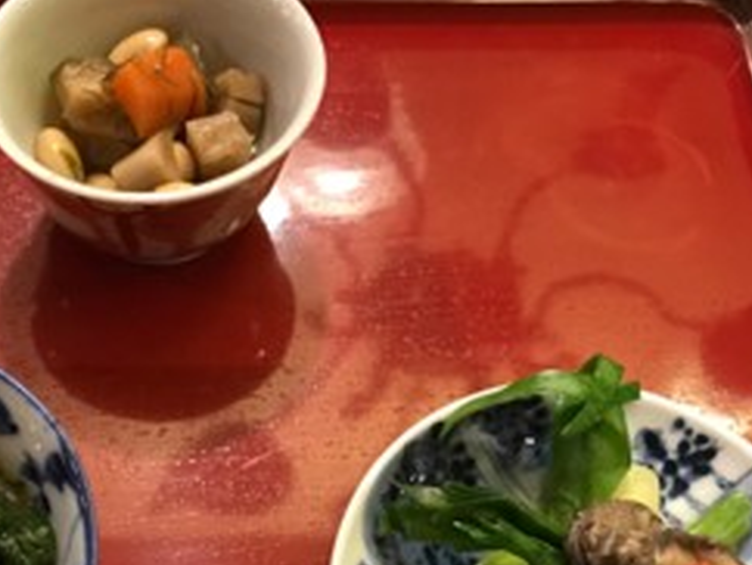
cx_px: 208
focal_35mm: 52
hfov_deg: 36.1
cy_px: 463
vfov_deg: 27.4
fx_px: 1131
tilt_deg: -64.3
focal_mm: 3.99
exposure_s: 1/6
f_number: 1.8
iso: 100
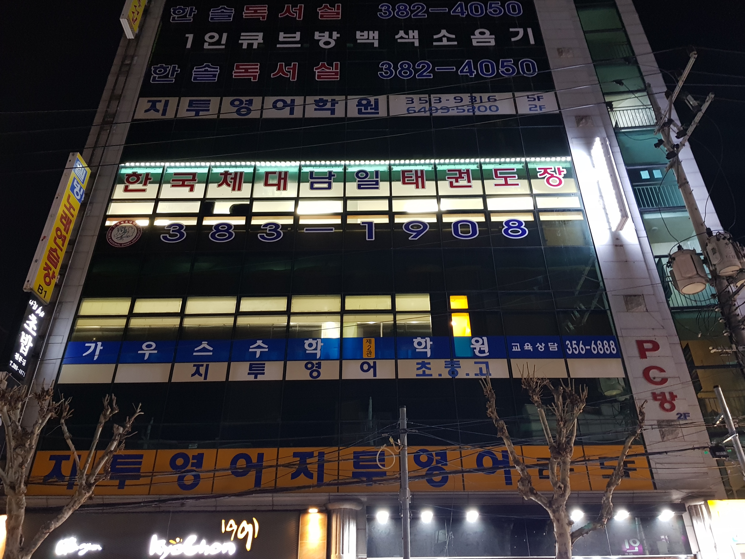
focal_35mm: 26
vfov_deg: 53.1
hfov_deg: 67.3
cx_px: 372
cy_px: 280
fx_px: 560
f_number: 1.7
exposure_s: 1/11
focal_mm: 4.2
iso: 200
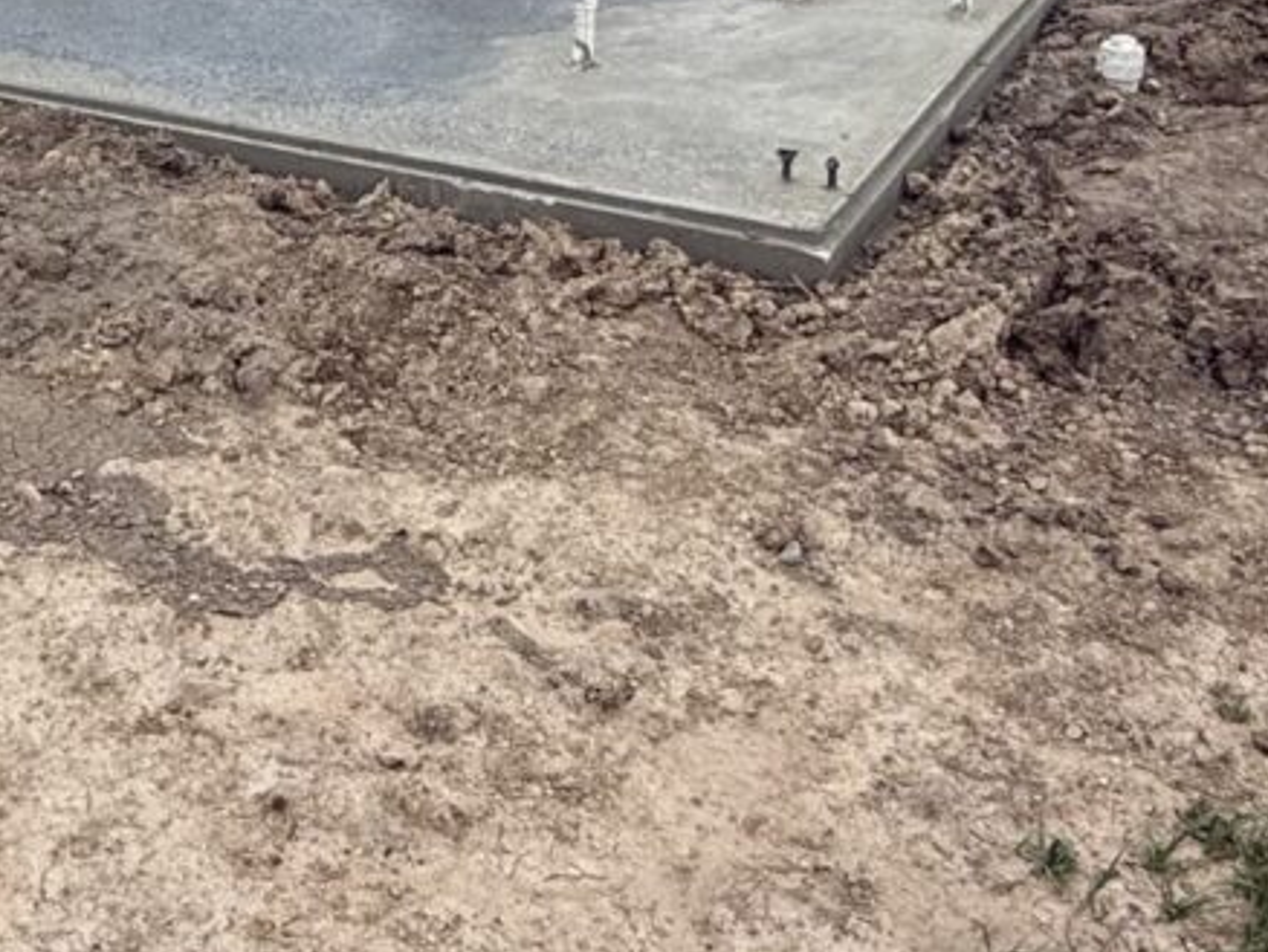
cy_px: 90
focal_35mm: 46
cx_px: 318
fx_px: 1686
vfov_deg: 30.1
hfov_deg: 40.1
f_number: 2.2
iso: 50
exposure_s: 1/1033
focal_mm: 2.22
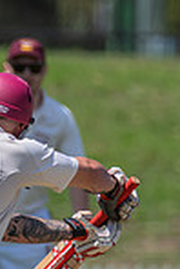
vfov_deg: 0.9
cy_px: 252
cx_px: 60
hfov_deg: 0.6
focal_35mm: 2208
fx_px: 16520
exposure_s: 1/1600
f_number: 7.1
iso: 400
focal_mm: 500
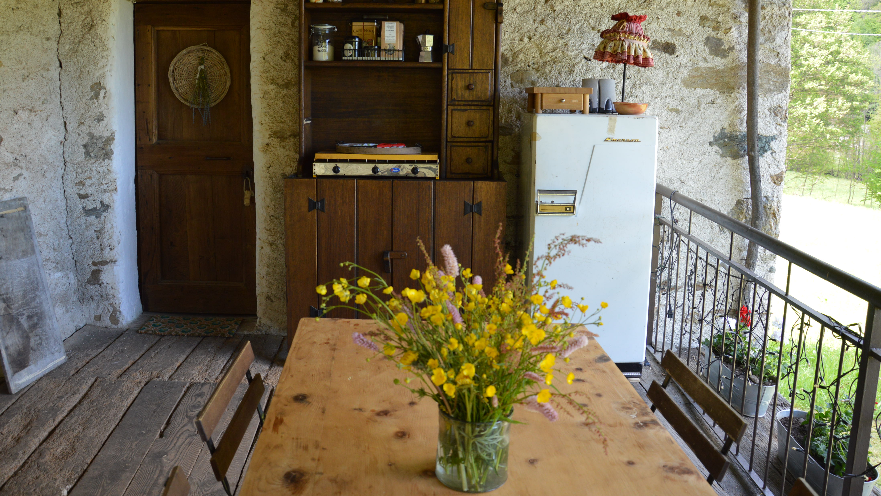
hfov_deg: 66.1
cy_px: 204
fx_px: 677
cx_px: 439
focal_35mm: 29
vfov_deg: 40.0
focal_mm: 18
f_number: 5
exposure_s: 1/100
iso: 400
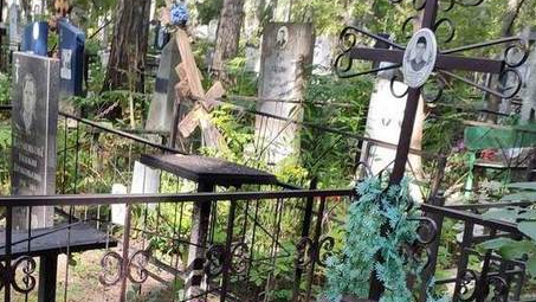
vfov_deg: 17.9
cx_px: 161
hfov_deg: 32.4
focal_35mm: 64
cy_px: 366
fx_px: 910
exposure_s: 1/120
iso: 194
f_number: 1.75
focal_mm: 4.77
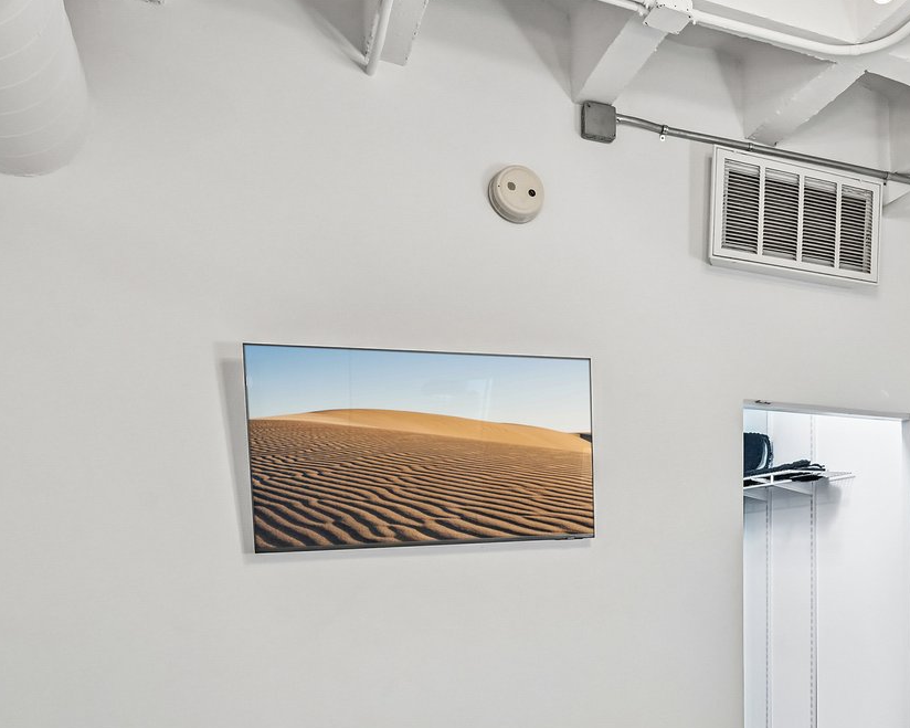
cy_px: 587
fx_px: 943
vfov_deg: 40.4
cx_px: 730
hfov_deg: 48.6
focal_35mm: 35
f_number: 8
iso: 1250
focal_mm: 15
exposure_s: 1/15
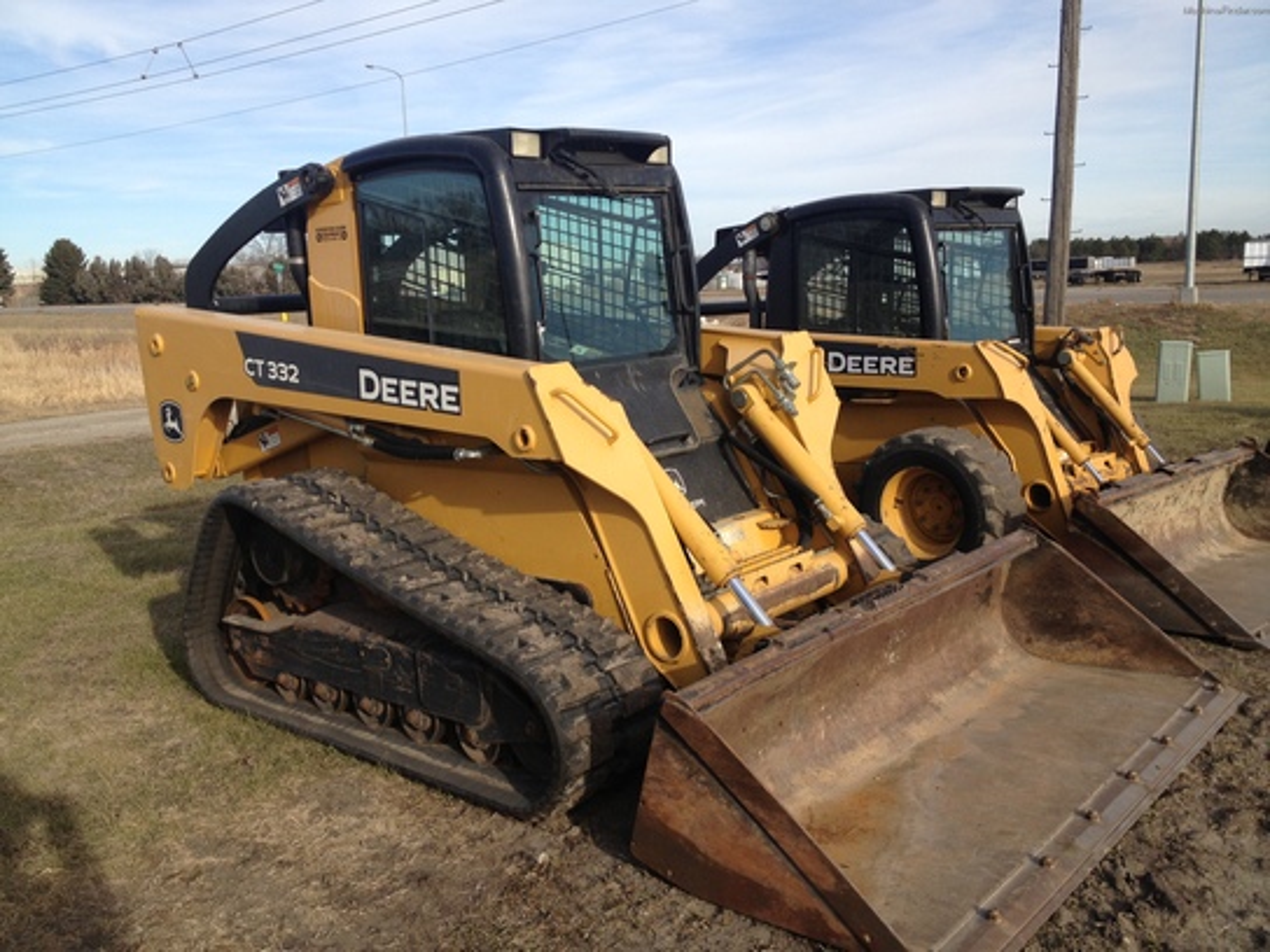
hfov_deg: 52.6
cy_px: 476
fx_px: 1284
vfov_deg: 40.7
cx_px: 635
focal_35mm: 35
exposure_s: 1/1255
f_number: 2.4
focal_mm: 4.28
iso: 50
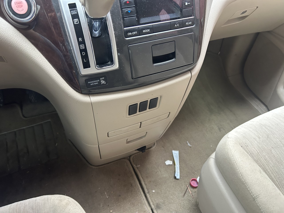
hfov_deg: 67.3
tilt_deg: -44.9
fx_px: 213
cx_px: 142
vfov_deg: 53.1
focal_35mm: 26
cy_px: 106
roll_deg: -6.3
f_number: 1.5
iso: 400
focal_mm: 5.7
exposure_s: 1/60
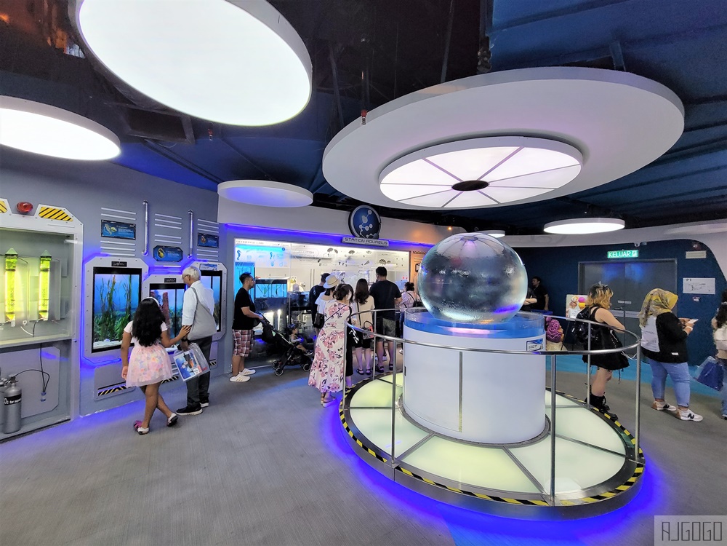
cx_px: 364
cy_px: 273
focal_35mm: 13
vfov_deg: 89.9
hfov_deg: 106.2
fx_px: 273
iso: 200
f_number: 2.2
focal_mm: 2.2
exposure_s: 1/50
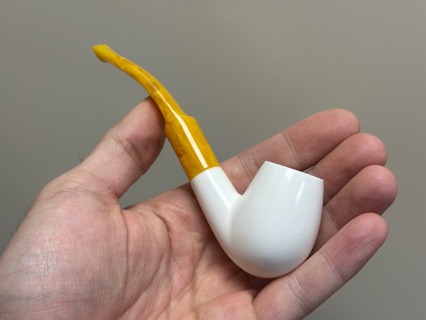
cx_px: 213
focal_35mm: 48
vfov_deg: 30.3
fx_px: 591
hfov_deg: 39.7
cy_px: 160
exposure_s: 1/121
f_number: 1.78
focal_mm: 6.86
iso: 64
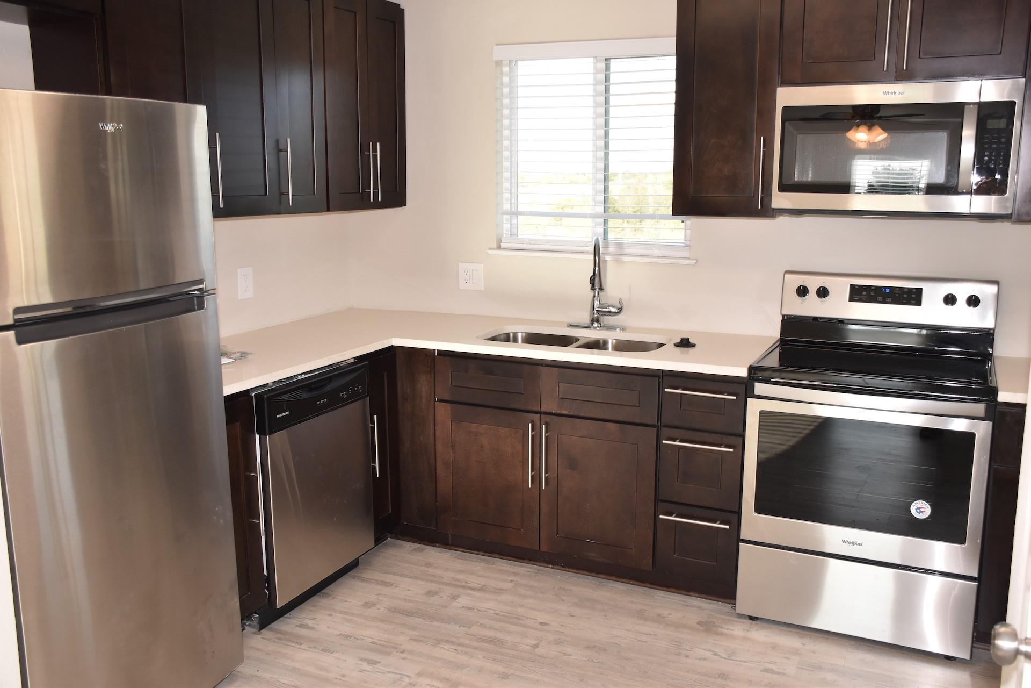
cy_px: 344
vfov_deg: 40.0
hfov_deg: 57.2
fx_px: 945
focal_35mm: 33
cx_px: 516
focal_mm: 22
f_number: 5.6
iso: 400
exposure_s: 1/125
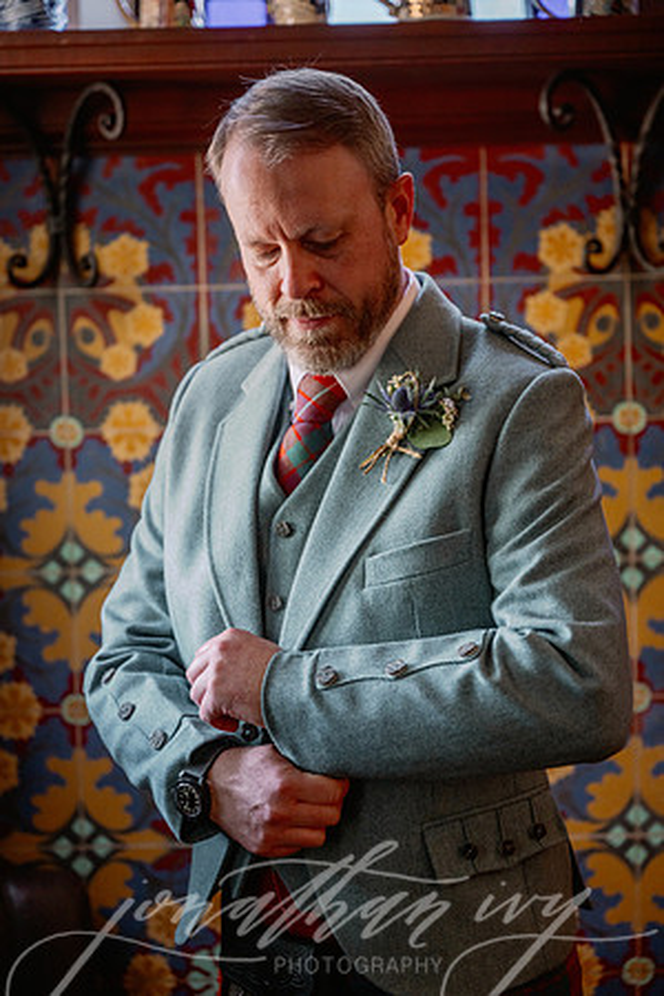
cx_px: 332
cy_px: 498
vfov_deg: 29.7
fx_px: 1881
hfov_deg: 20.0
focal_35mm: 68
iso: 1250
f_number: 2.8
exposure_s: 1/125
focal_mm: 68
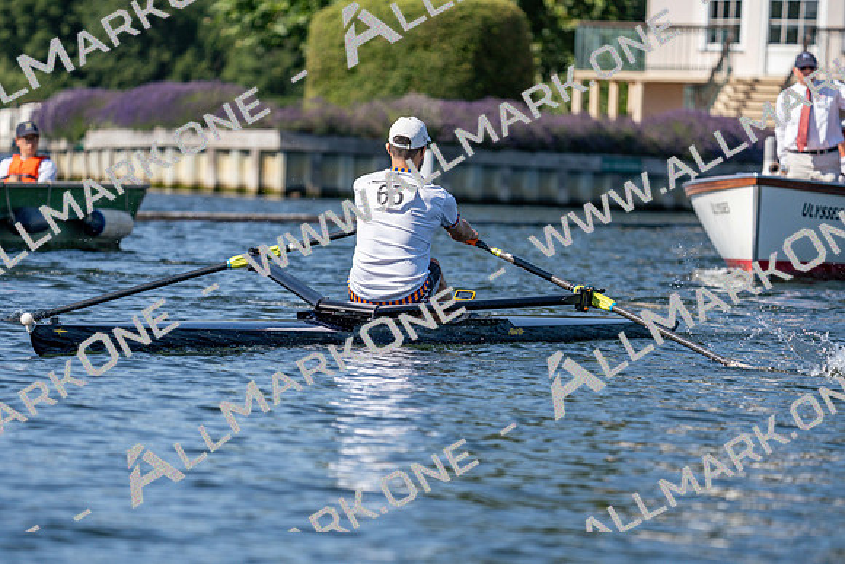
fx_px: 6620
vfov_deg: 4.9
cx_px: 422
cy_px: 282
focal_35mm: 282
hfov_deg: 7.3
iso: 250
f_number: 5.6
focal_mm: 282
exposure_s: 1/1600
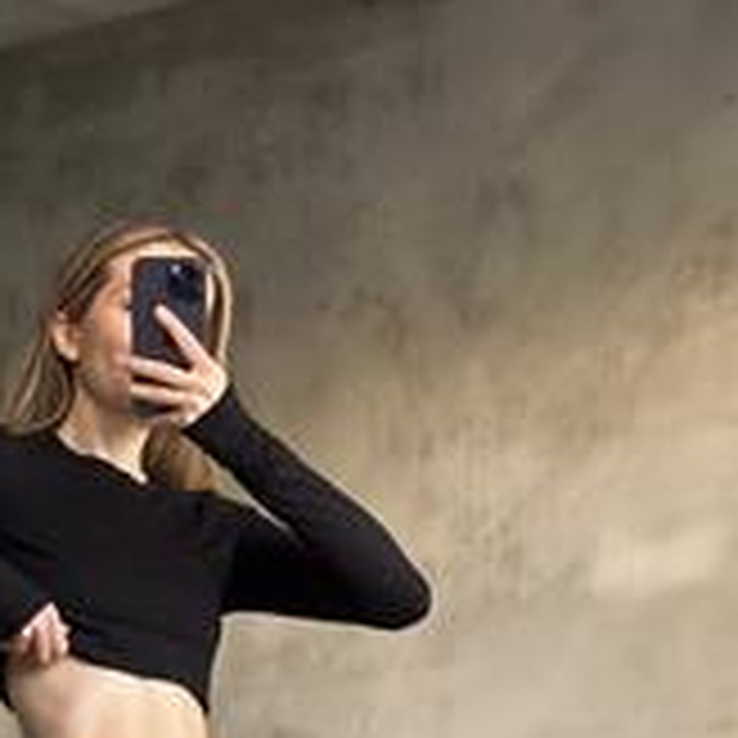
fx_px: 2653
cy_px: 945
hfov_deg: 15.7
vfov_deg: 15.1
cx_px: 94
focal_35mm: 110
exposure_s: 1/60
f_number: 1.78
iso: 250
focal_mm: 6.86
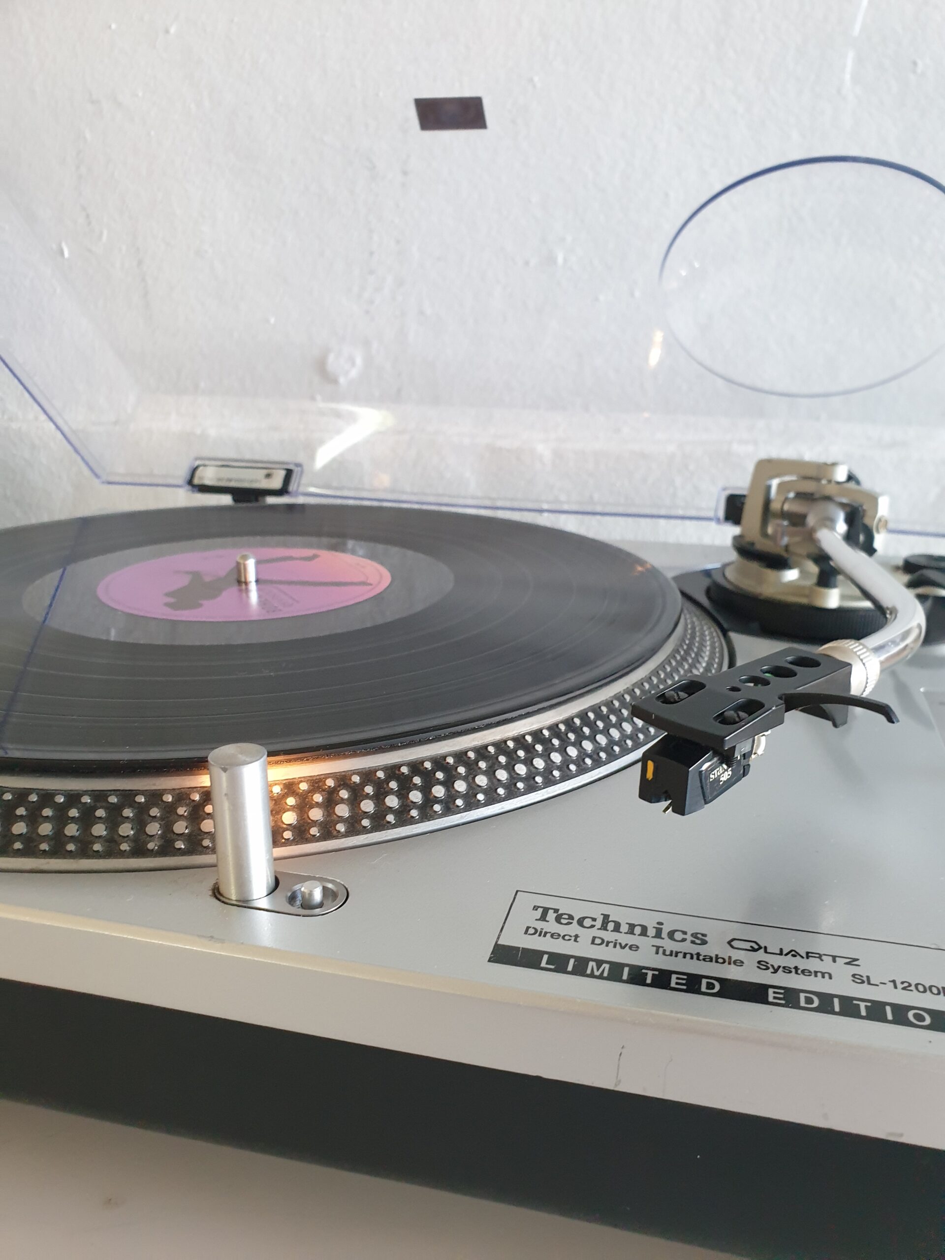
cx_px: 472
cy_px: 630
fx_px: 946
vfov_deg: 67.3
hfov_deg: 53.1
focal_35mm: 26
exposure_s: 1/50
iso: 400
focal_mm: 4.3
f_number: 2.4
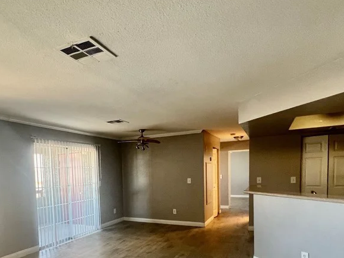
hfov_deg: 73.3
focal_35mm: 23
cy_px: 191
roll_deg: +1.5
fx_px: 229
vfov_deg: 56.2
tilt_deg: -4.4
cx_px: 141
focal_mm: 1.57
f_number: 1.8
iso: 125
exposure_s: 1/60
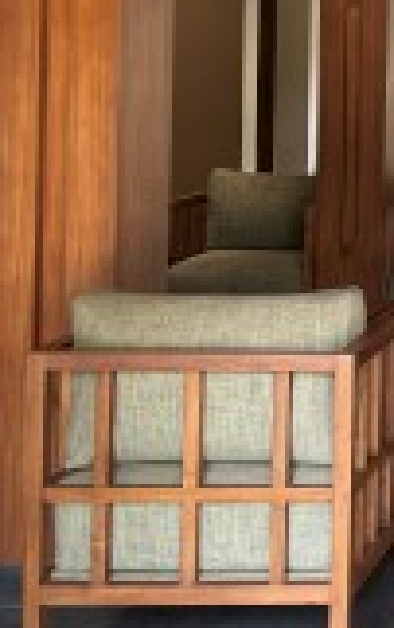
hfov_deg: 13.3
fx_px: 1405
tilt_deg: +0.8
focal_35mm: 82
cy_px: 66
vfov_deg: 24.5
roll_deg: -1.7
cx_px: 831
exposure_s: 1/122
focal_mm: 5.96
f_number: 1.6
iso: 100
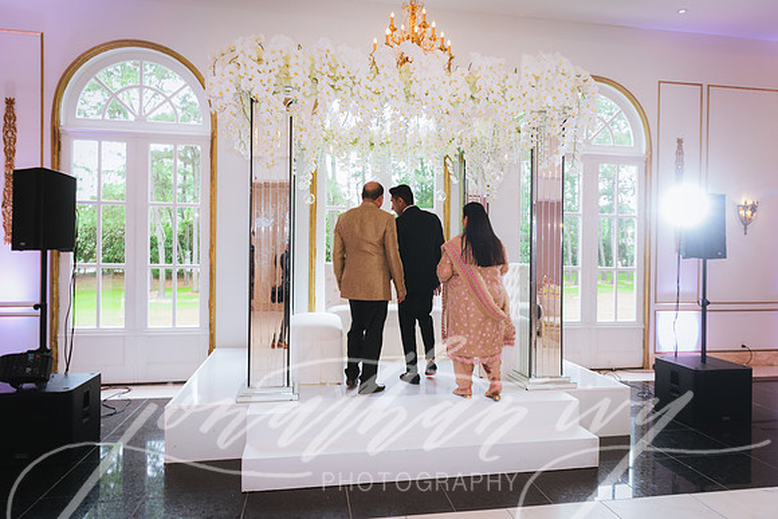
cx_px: 422
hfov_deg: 68.0
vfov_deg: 48.6
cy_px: 251
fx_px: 575
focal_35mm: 27
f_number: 2.8
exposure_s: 1/200
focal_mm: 24
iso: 1600
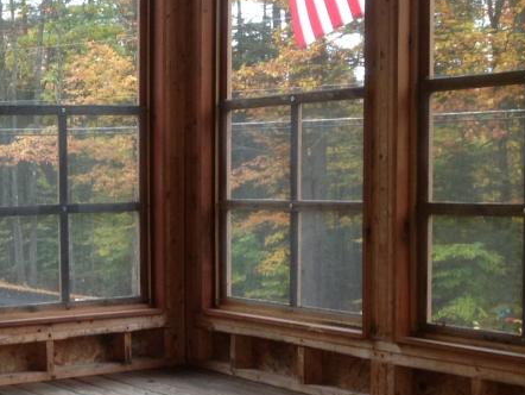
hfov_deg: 22.7
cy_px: 261
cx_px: -58
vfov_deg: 18.2
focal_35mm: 81
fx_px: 1229
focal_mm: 4.28
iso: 80
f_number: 2.4
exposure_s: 1/15
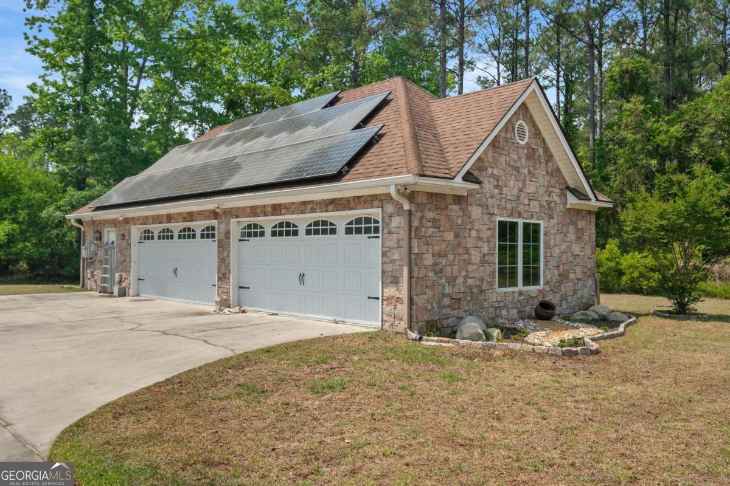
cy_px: 243
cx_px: 365
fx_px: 578
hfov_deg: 64.6
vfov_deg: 45.7
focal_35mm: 28
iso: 250
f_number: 7.1
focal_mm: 19
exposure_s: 1/250
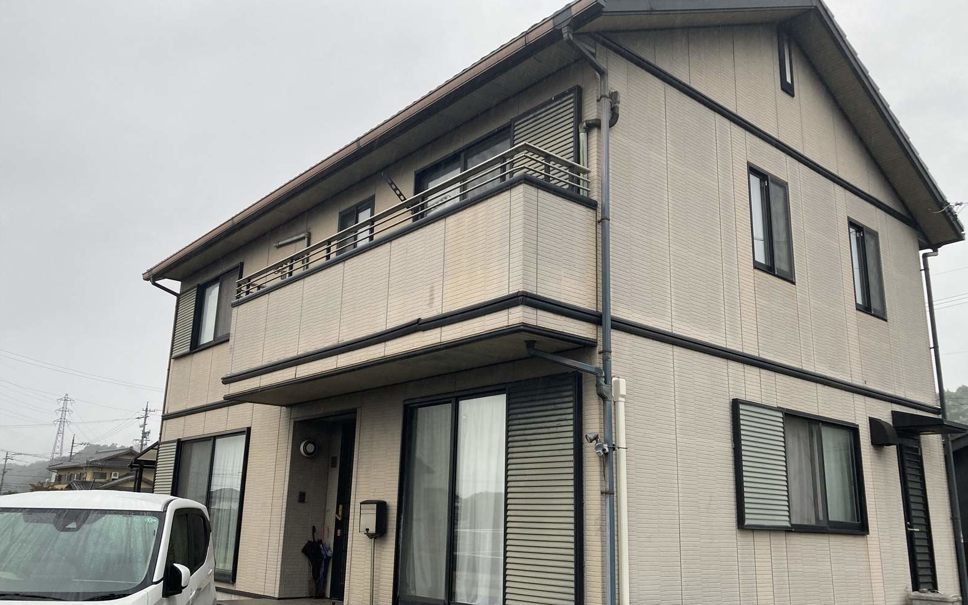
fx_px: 791
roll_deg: -2.2
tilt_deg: +15.1
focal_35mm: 30
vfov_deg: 41.8
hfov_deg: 62.9
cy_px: 321
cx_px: 486
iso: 40
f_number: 1.8
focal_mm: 3.99
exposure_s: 1/121
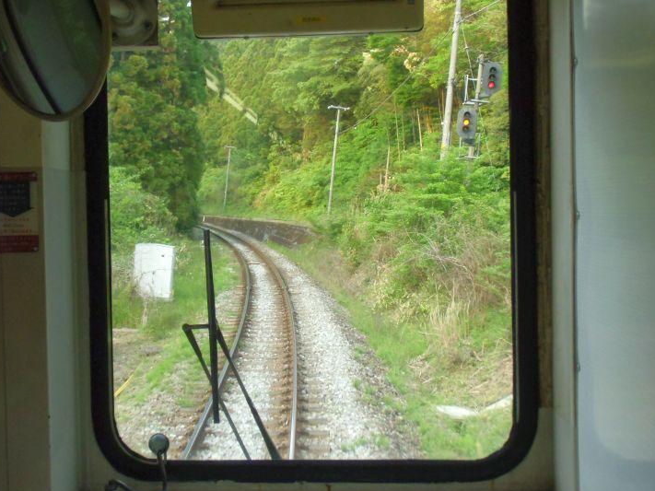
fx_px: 851
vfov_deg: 32.2
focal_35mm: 45
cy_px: 232
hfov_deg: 42.0
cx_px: 297
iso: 400
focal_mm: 7.2
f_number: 4
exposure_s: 1/100
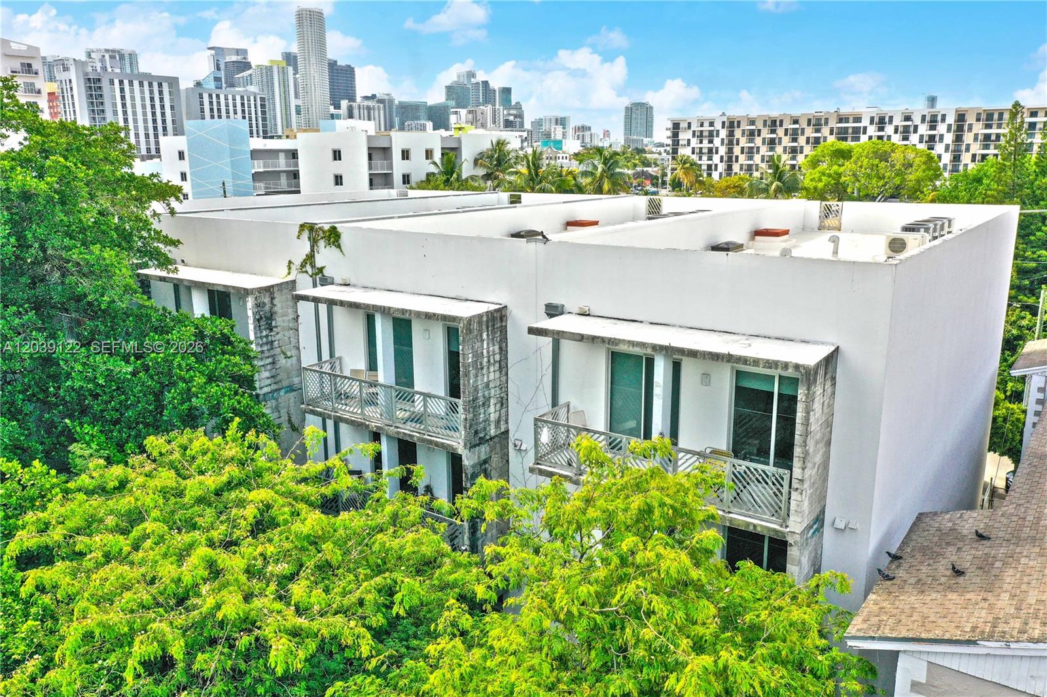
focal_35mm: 28
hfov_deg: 65.5
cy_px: 348
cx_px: 524
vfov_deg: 46.4
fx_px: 814
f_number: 6.3
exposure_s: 1/640
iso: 200
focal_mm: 10.26
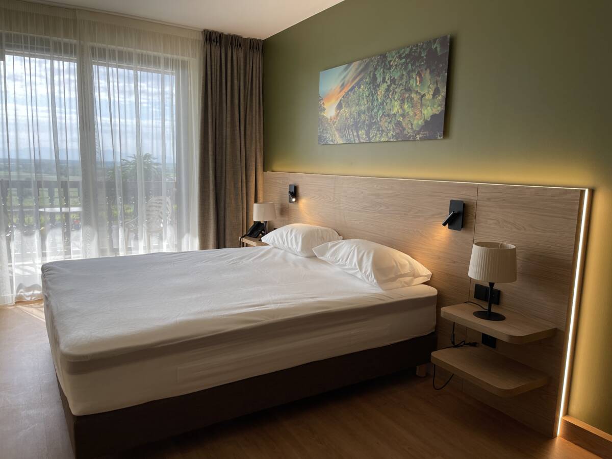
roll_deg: -2.0
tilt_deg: -6.9
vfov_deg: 54.9
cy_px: 230
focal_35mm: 25
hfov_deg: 69.4
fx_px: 442
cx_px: 306
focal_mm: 5.1
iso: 32
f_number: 1.6
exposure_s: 1/446
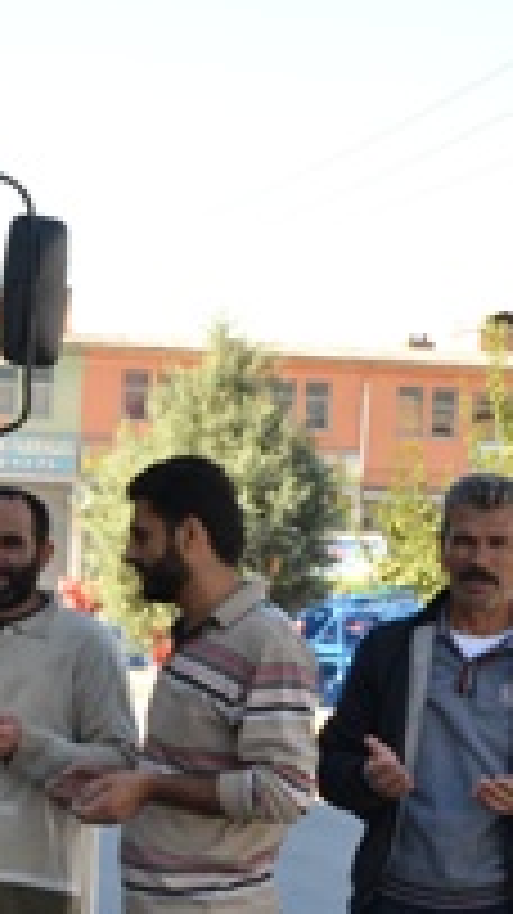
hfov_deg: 10.4
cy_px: 646
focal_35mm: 111
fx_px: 2688
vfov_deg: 19.2
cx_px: -351
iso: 400
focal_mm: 32
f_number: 8
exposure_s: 1/250
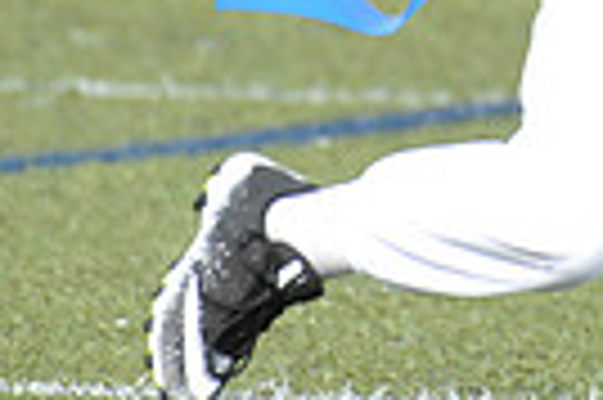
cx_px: 778
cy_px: -458
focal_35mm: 1729
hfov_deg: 1.2
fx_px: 28925
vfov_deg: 0.8
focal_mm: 400
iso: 800
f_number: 7.1
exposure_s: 1/800
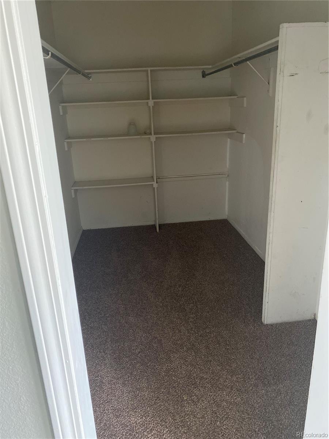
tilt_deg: -17.9
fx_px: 329
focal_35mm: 26
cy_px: 220
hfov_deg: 53.1
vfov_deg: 67.3
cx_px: 164
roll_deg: +2.6
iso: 640
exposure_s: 1/30
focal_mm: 4.25
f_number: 1.8
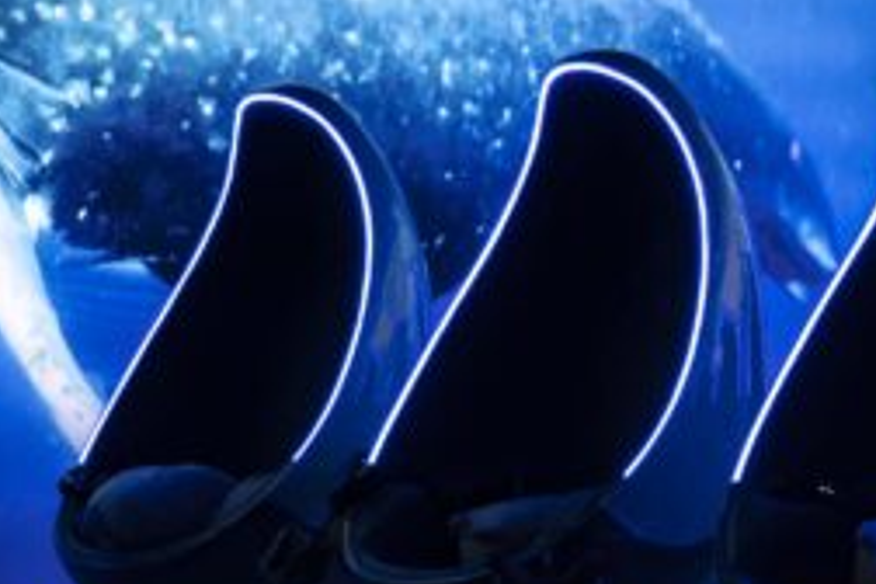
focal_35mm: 138
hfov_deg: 14.8
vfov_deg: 9.9
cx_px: 640
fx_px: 3358
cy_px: 429
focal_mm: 34
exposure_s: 1/160
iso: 320
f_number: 4.5
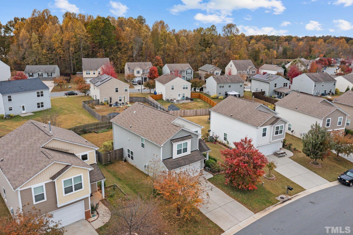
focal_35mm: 28
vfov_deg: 46.4
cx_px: 176
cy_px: 118
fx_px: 274
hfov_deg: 65.5
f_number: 8
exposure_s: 1/240
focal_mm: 10.26
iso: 100
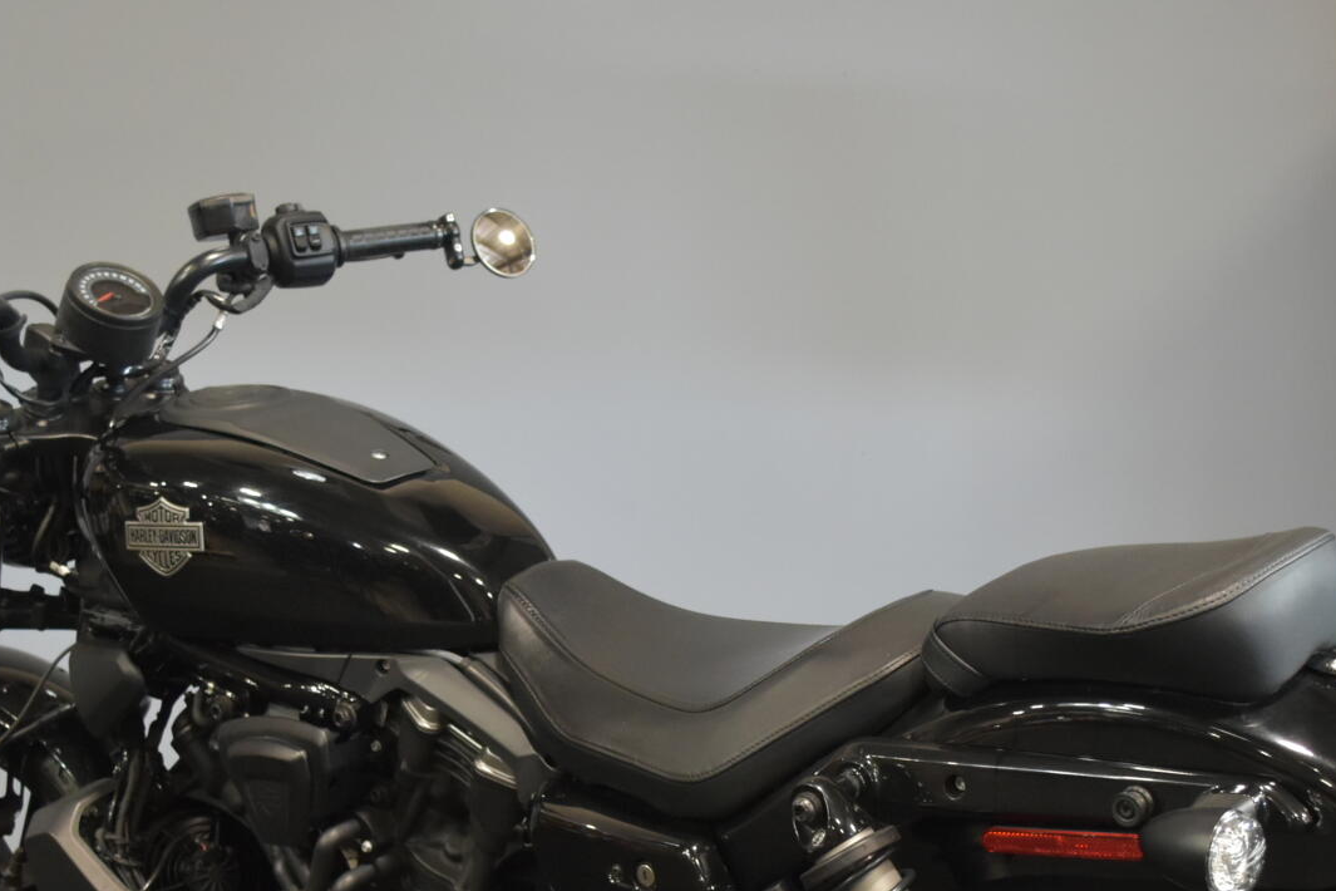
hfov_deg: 32.4
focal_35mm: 62
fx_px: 2301
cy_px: 746
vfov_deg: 21.6
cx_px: 741
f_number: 4
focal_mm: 22
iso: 1400
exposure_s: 1/30
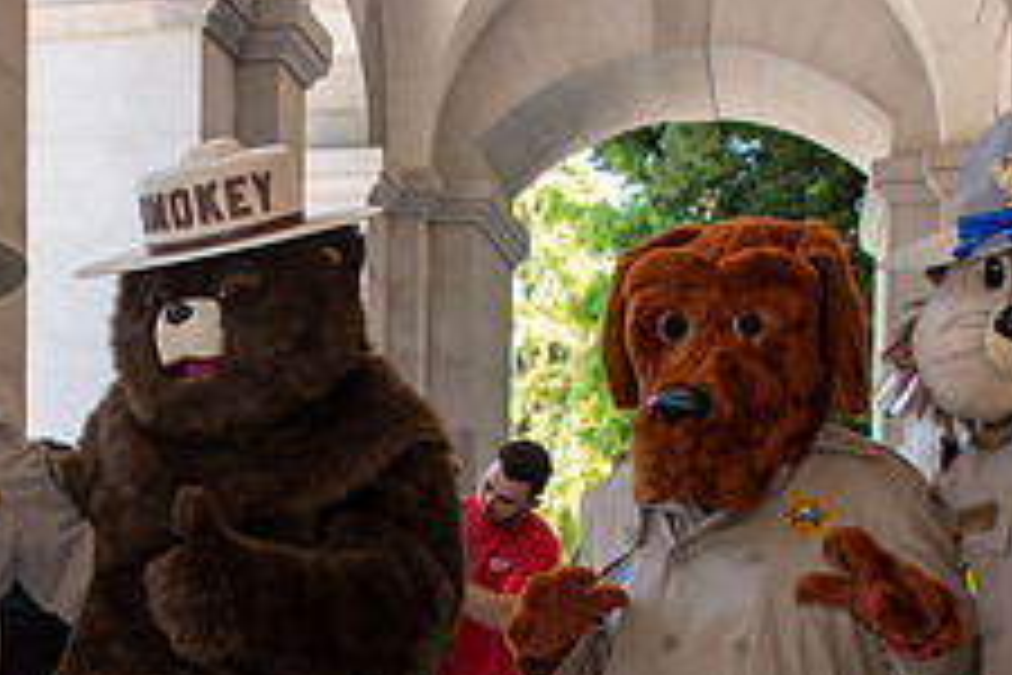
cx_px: 139
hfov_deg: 25.0
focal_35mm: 79
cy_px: 785
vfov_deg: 16.6
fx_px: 2221
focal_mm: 28
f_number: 8
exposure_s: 1/60
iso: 400
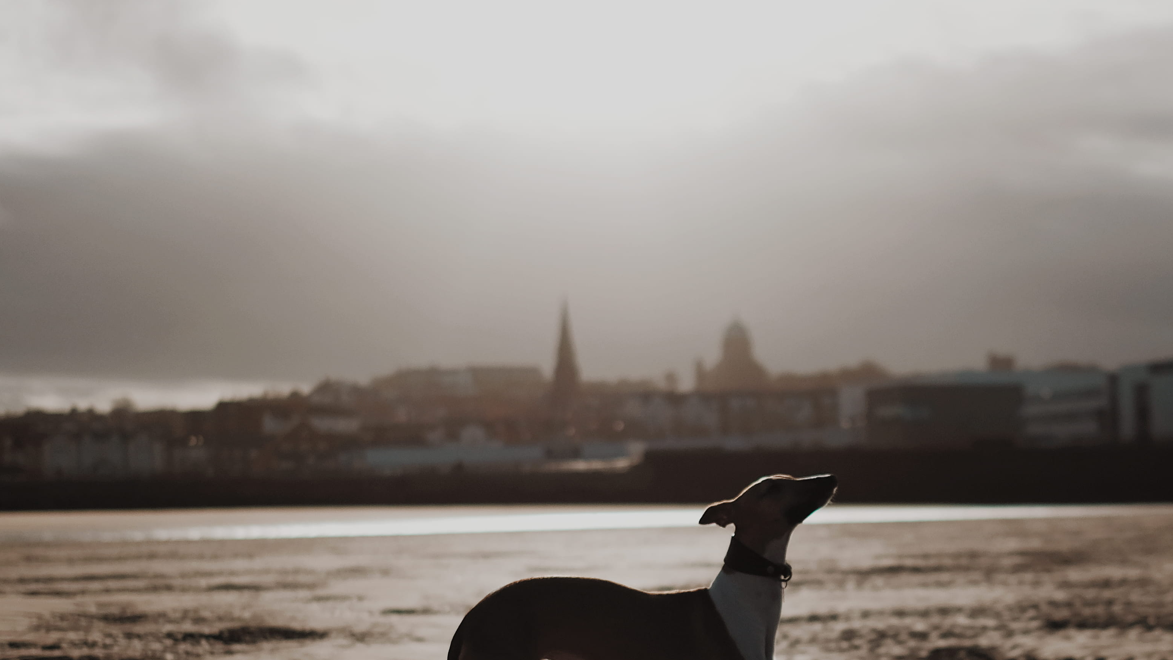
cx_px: 711
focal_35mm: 71
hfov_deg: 29.7
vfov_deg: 16.8
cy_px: 583
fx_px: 2208
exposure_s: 1/32000
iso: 200
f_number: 1.6
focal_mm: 23
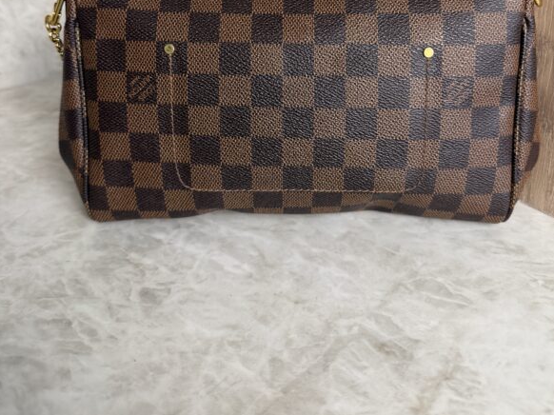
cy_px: 71
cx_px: 283
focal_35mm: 33
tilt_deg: -20.2
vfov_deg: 40.8
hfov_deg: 55.4
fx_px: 528
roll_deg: +0.6
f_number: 1.78
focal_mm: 6.76
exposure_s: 1/120
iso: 160
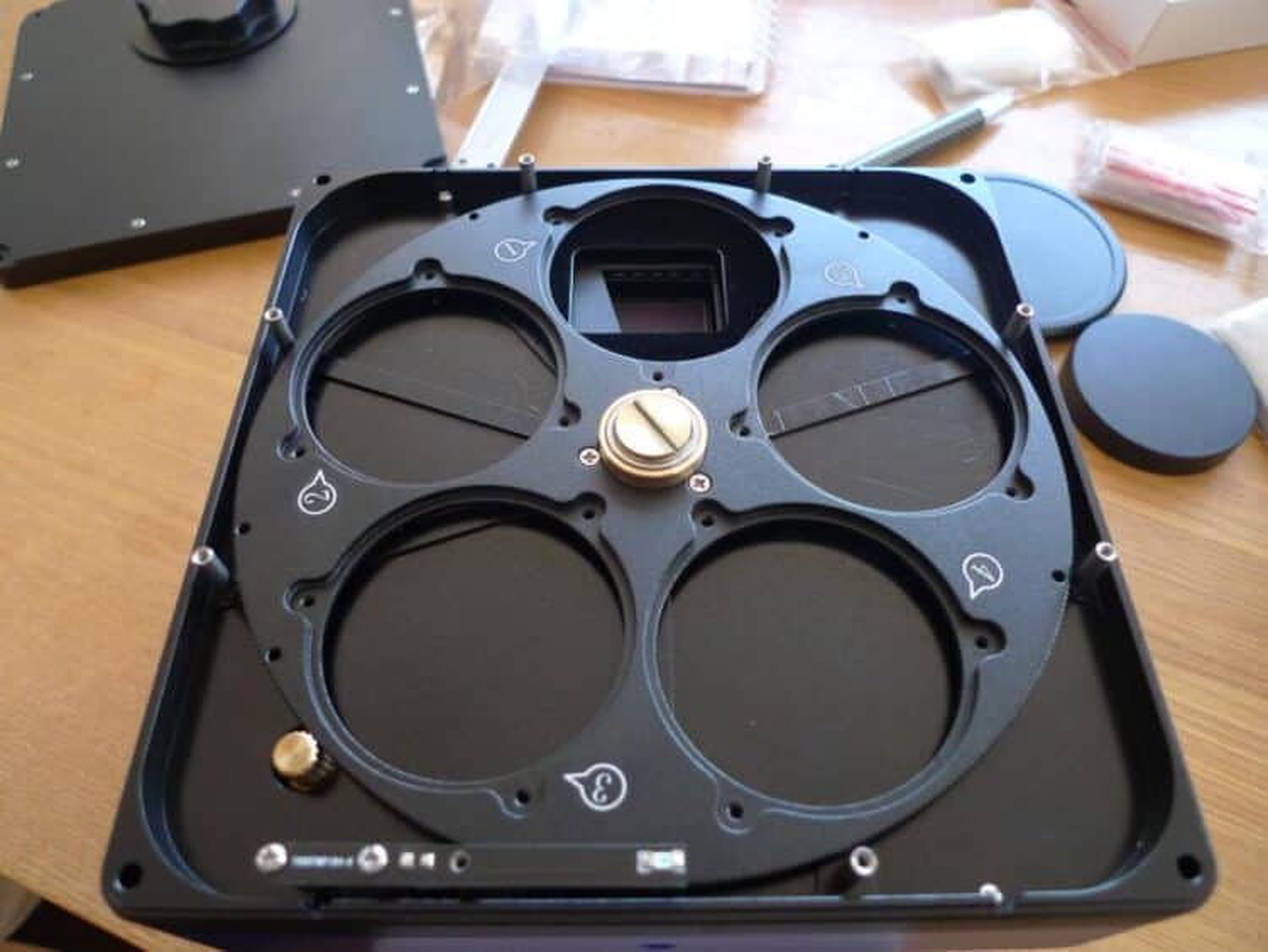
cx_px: 634
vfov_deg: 56.8
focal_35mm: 24
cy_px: 476
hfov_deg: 71.6
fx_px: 879
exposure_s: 1/60
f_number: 2
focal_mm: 5.1
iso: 200
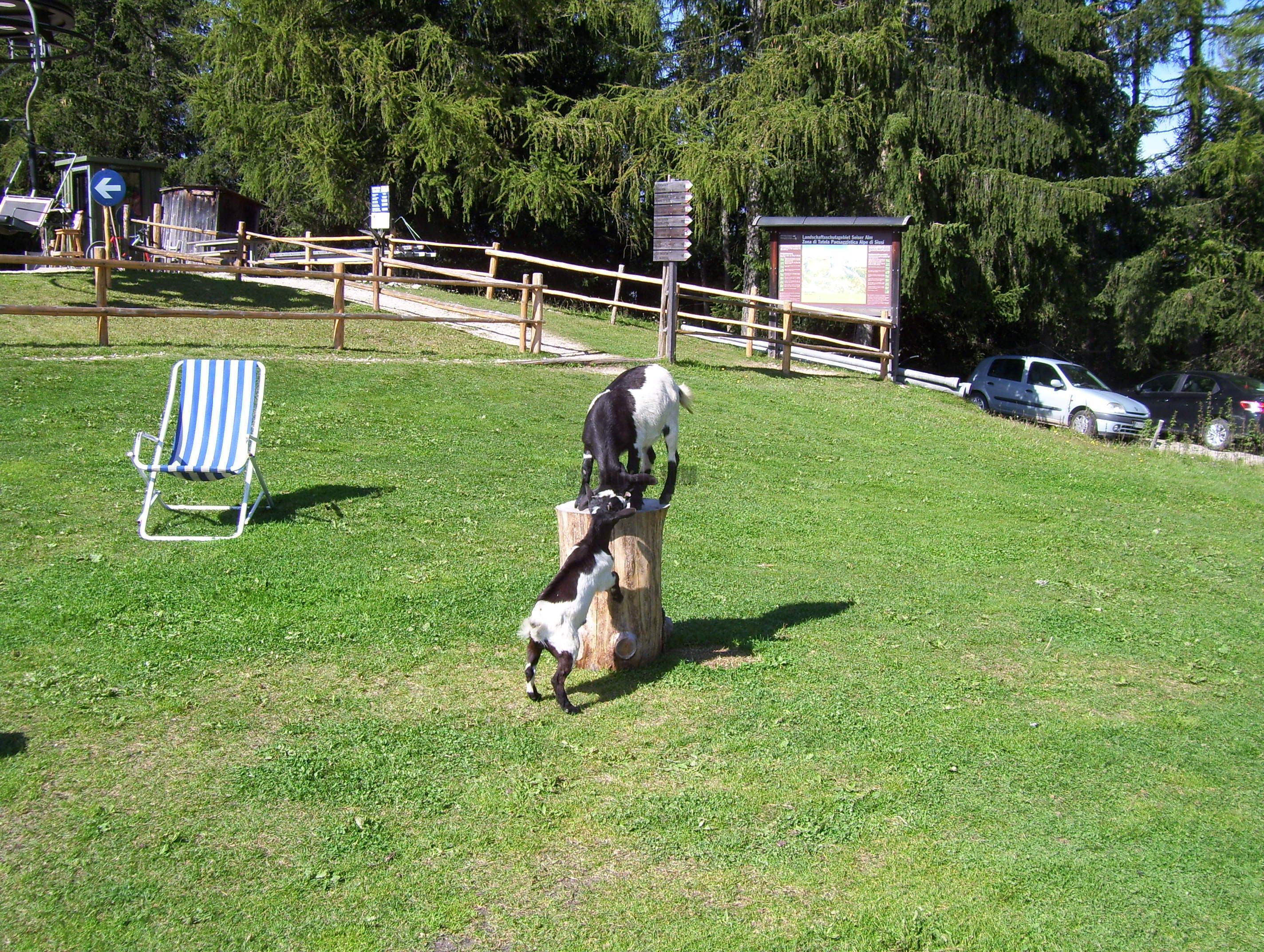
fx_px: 1316
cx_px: 632
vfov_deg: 39.7
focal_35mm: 36
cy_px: 476
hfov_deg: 51.3
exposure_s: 1/320
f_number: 4.8
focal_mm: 6
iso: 80
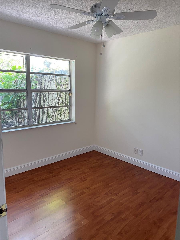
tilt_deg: -9.0
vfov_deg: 67.3
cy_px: 120
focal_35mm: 26
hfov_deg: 53.1
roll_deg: -0.5
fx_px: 180
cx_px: 90
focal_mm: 4.25
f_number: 1.8
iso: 125
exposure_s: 1/86
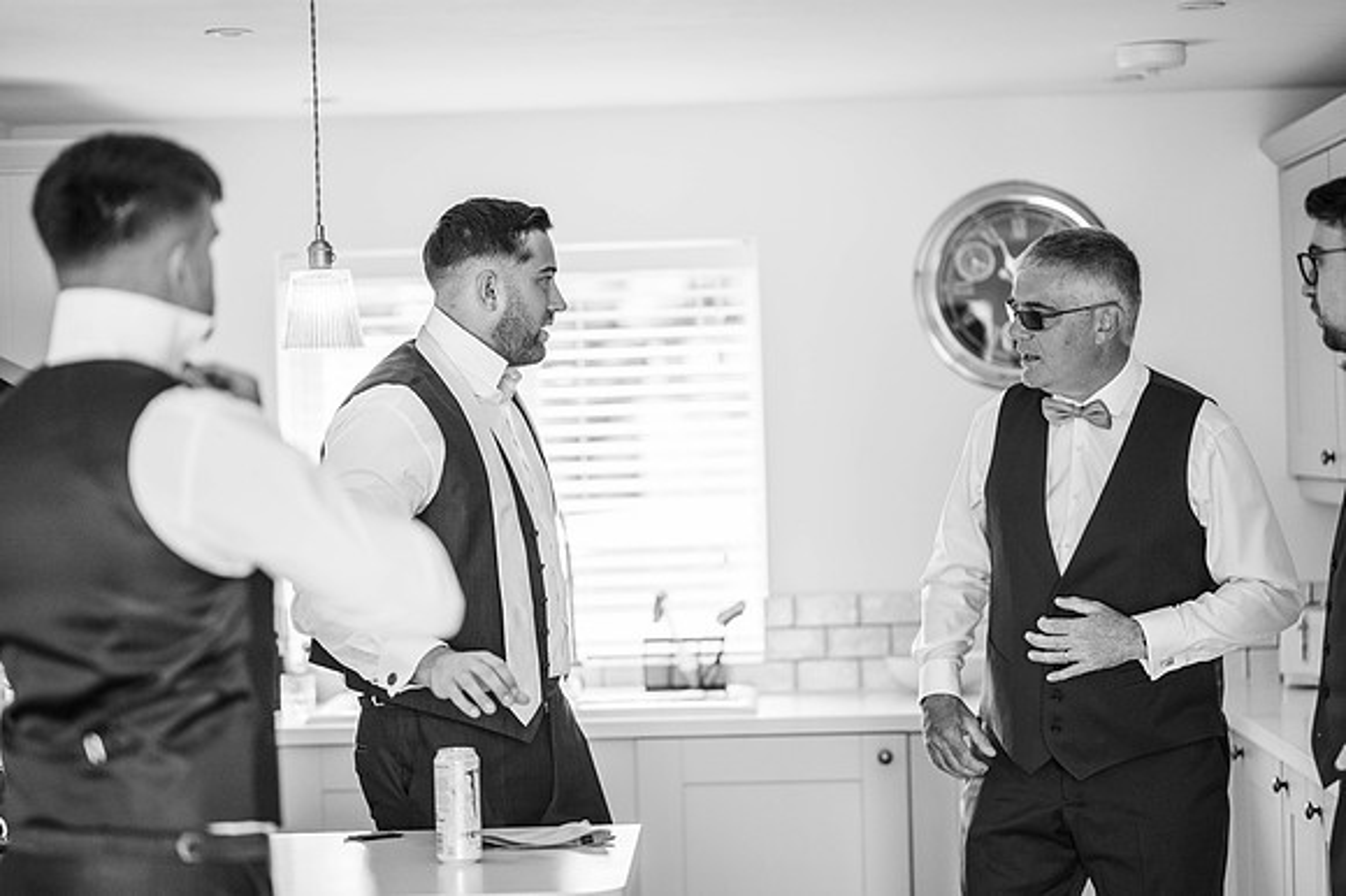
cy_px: 448
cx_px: 673
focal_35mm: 85
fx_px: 3176
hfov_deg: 23.9
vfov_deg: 16.1
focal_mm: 85
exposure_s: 1/500
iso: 100
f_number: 1.8
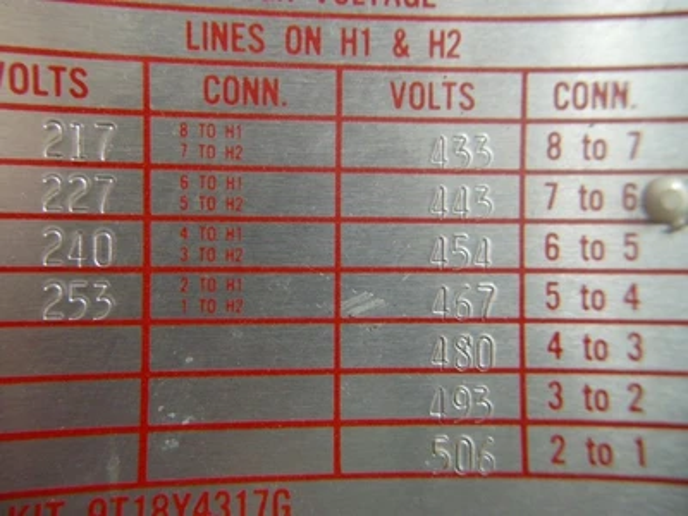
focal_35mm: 35
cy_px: 258
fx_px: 696
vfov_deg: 40.7
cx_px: 344
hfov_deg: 52.6
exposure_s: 1/12.8
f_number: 2.7
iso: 400
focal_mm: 7.5
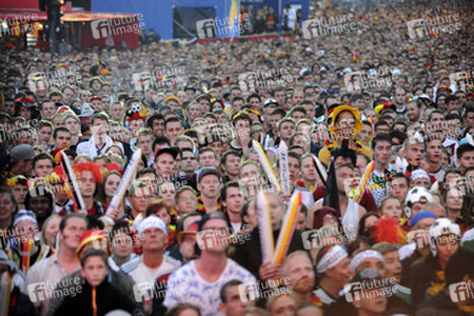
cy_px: 158
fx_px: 1646
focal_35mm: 125
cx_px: 237
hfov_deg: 16.4
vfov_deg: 11.0
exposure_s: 1/250
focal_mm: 125
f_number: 2.8
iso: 1600
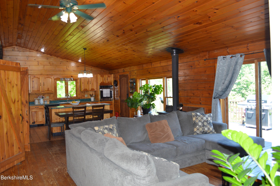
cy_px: 93
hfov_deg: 67.4
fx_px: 210
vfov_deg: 47.8
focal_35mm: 27
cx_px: 140
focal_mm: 18
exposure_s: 1/80
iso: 400
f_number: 4
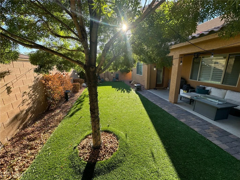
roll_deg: +1.6
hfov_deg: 102.1
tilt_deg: -13.6
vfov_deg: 85.7
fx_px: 97
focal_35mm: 14
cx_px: 120
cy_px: 90
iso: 40
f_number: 2.2
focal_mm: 2.22
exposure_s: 1/206
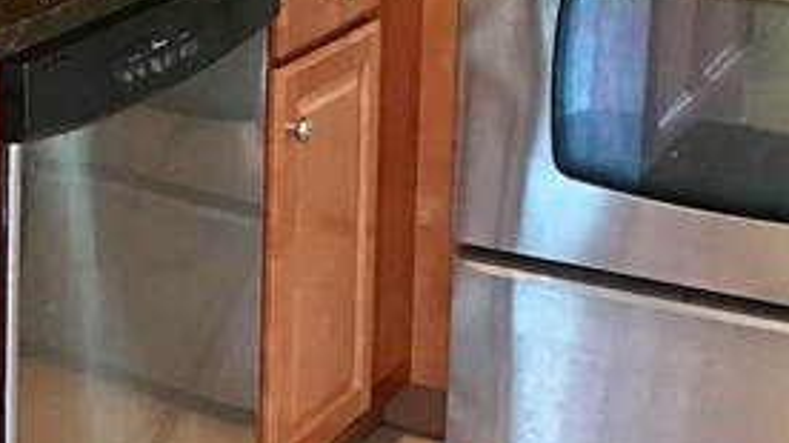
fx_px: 2363
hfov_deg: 18.6
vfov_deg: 10.5
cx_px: 60
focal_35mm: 113
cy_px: -111
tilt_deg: -9.3
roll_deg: -0.7
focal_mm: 3.99
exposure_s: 1/7
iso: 100
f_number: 1.8
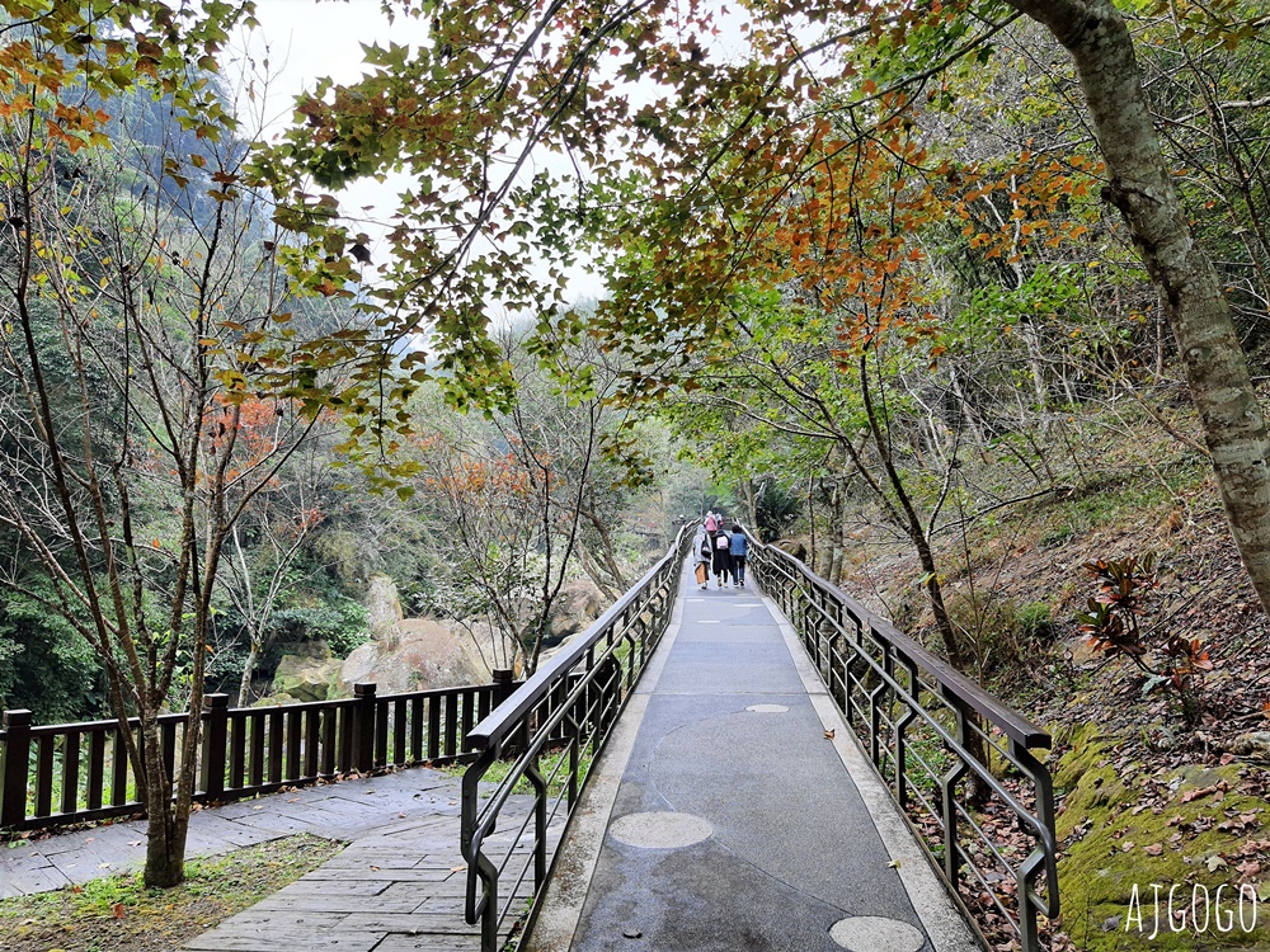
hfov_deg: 67.3
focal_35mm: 26
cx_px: 635
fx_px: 954
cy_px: 476
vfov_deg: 53.1
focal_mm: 4.32
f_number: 1.7
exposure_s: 1/261
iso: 50
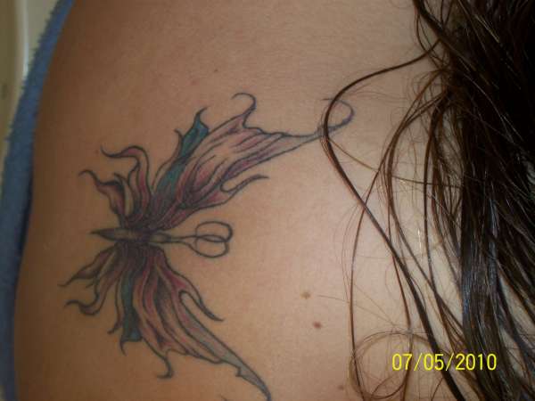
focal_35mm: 70
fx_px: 1082
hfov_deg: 27.8
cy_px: 200
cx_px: 268
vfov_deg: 21.0
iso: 80
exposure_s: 1/97.2
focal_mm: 11.6
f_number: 3.8
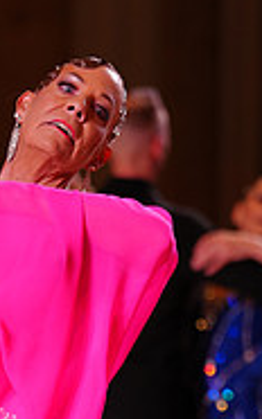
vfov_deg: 5.2
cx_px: -53
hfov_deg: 3.3
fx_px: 4577
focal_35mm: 400
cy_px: 518
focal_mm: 126
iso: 500
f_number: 2.8
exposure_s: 1/250
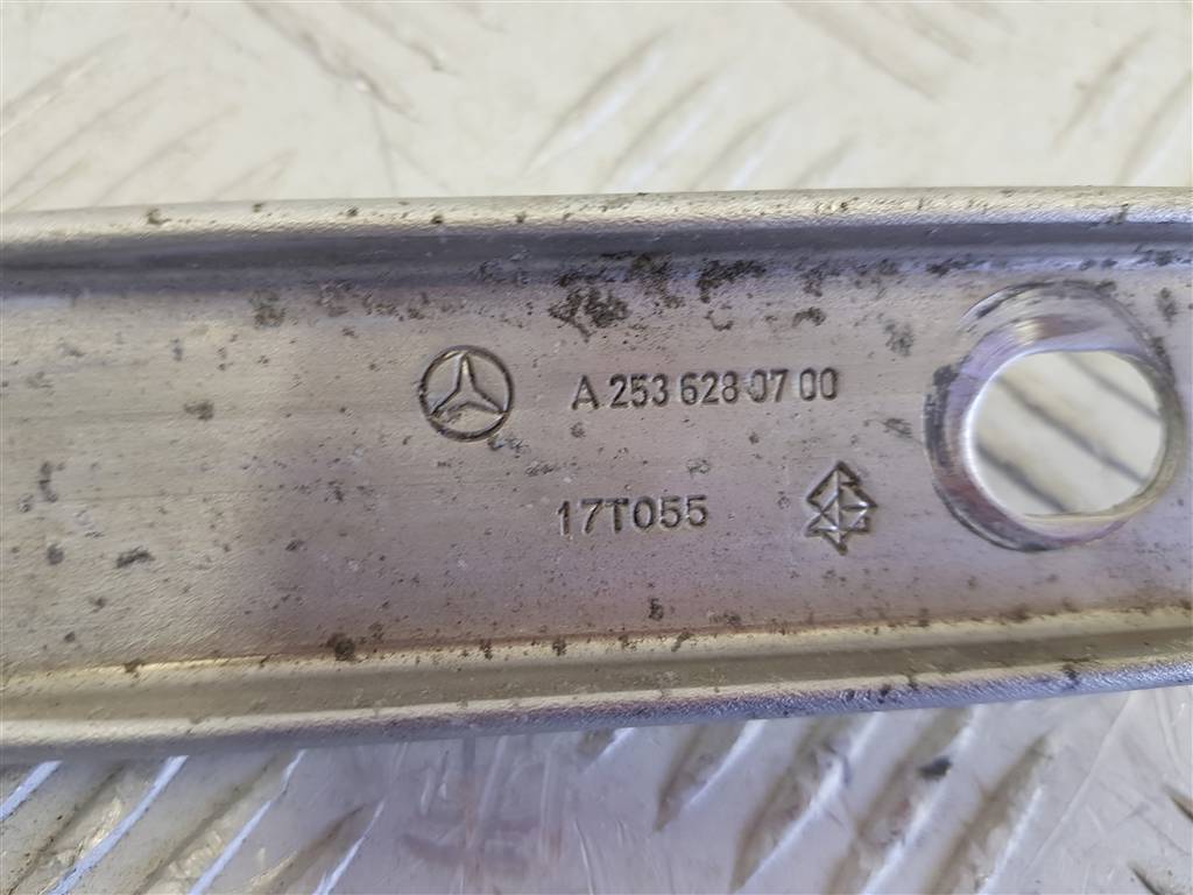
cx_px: 596
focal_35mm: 26
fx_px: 896
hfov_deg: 67.3
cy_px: 448
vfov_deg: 53.1
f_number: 1.7
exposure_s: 1/50
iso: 50
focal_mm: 4.2
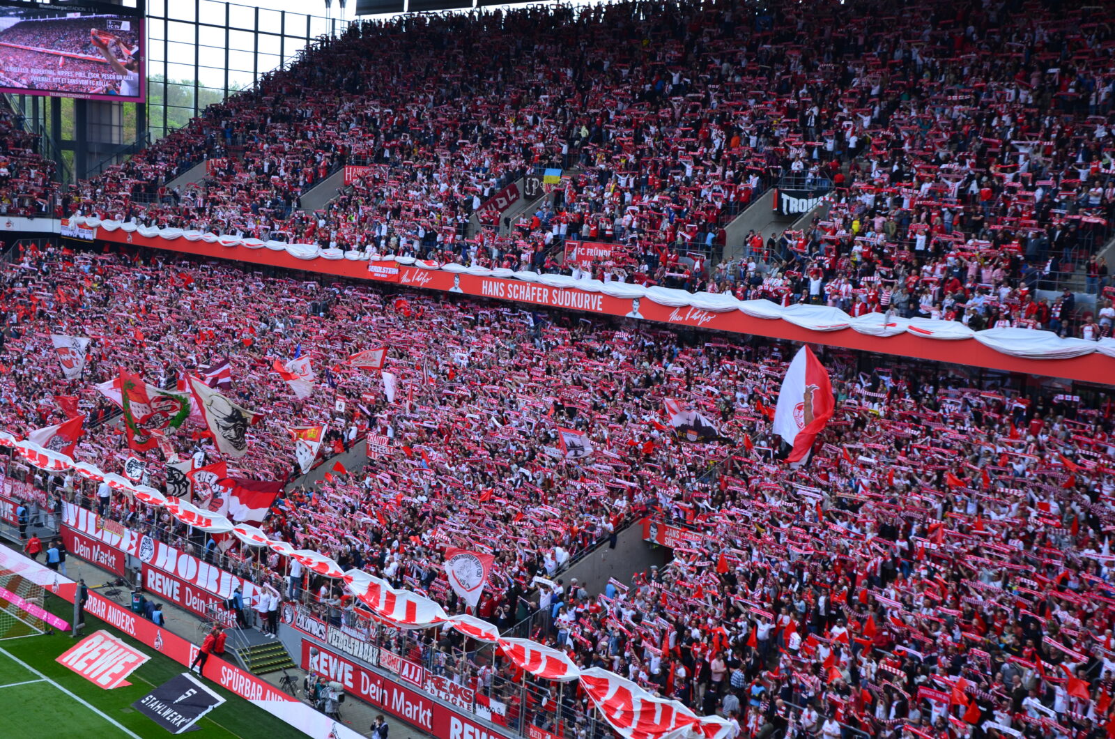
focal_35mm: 51
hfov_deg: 39.0
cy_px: 370
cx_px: 558
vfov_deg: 26.4
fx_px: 1576
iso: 200
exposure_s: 1/160
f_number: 6.3
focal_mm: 34
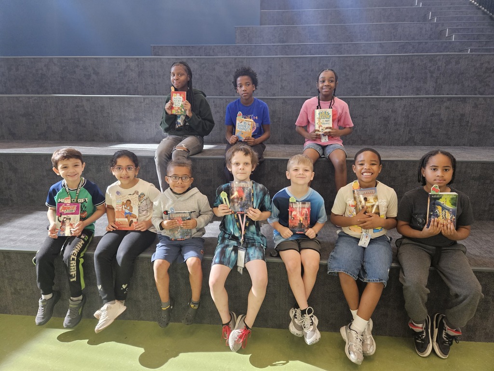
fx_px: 328
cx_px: 247
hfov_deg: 73.9
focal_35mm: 23
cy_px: 186
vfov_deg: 58.9
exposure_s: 1/120
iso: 800
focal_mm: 5.4
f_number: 1.8
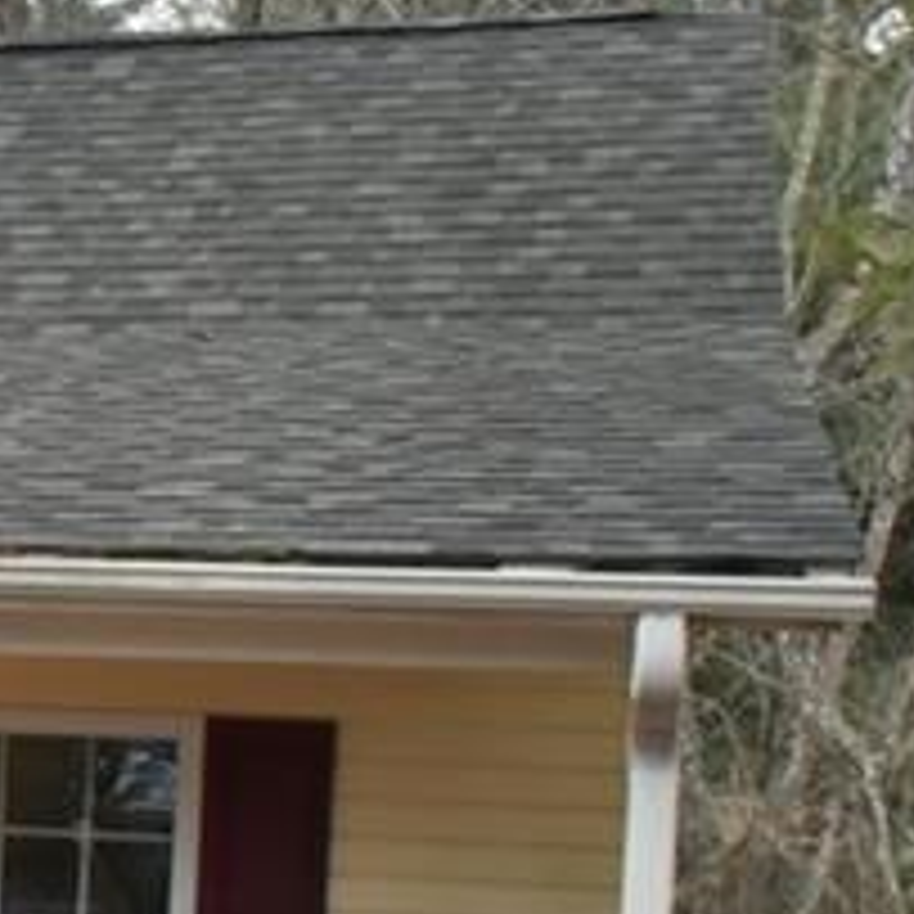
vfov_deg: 16.7
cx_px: -1126
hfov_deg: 13.4
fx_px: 3077
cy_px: 831
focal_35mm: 103
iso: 4000
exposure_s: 1/125
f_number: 11
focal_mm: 24
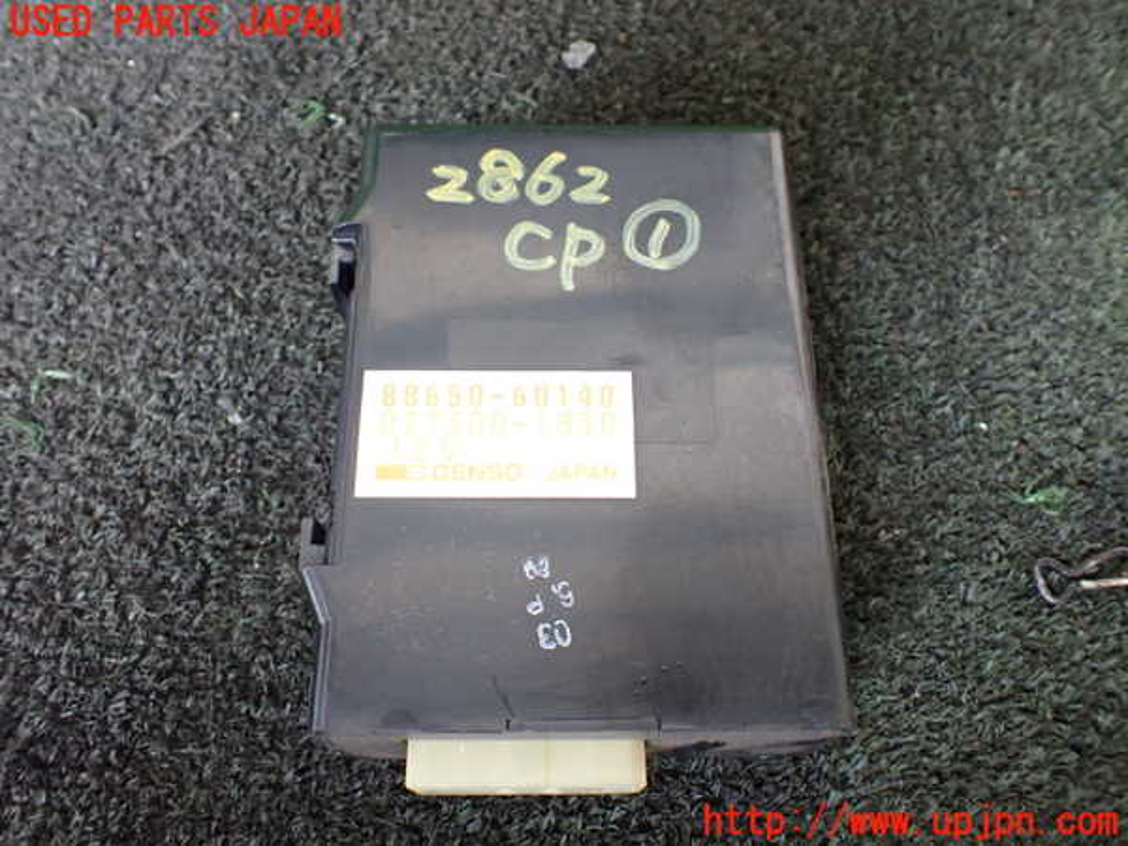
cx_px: 564
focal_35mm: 30
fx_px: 978
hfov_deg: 60.0
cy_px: 423
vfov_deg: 46.8
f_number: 2.3
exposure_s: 1/80
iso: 800
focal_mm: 5.4
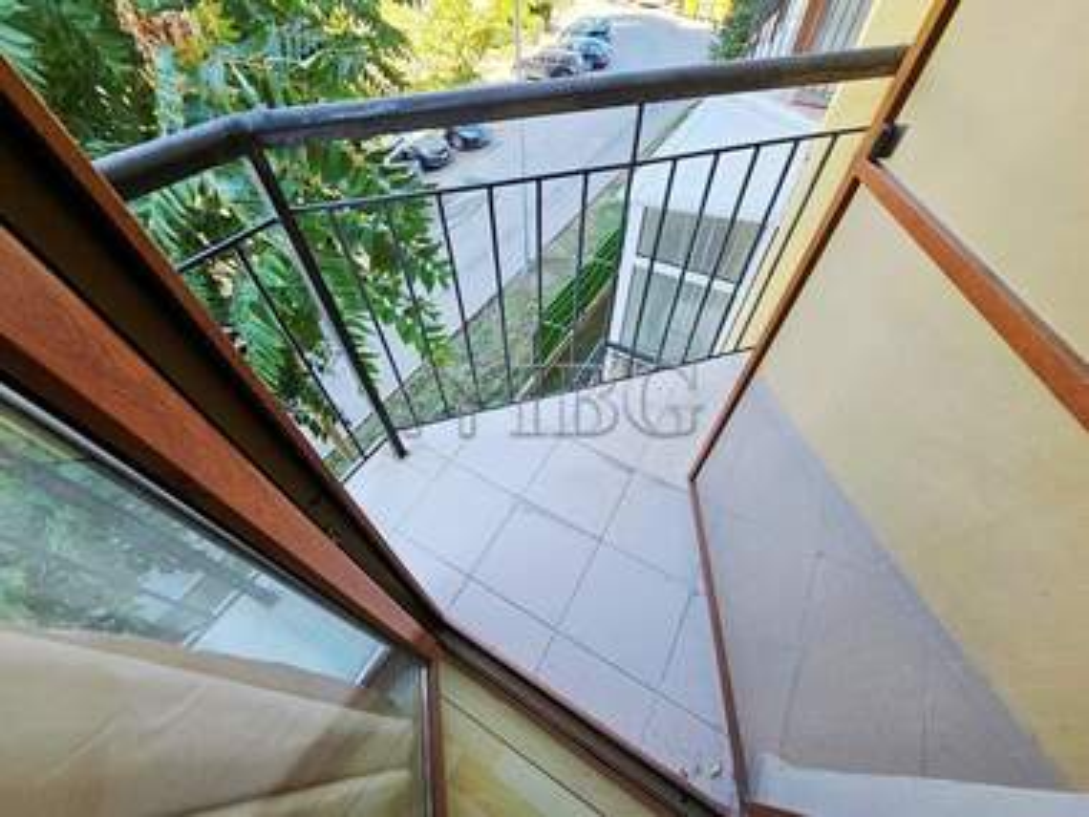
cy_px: 408
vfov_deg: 89.9
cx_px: 544
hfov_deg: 106.2
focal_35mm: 13
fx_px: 409
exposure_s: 1/100
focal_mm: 1.7
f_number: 2.2
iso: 32
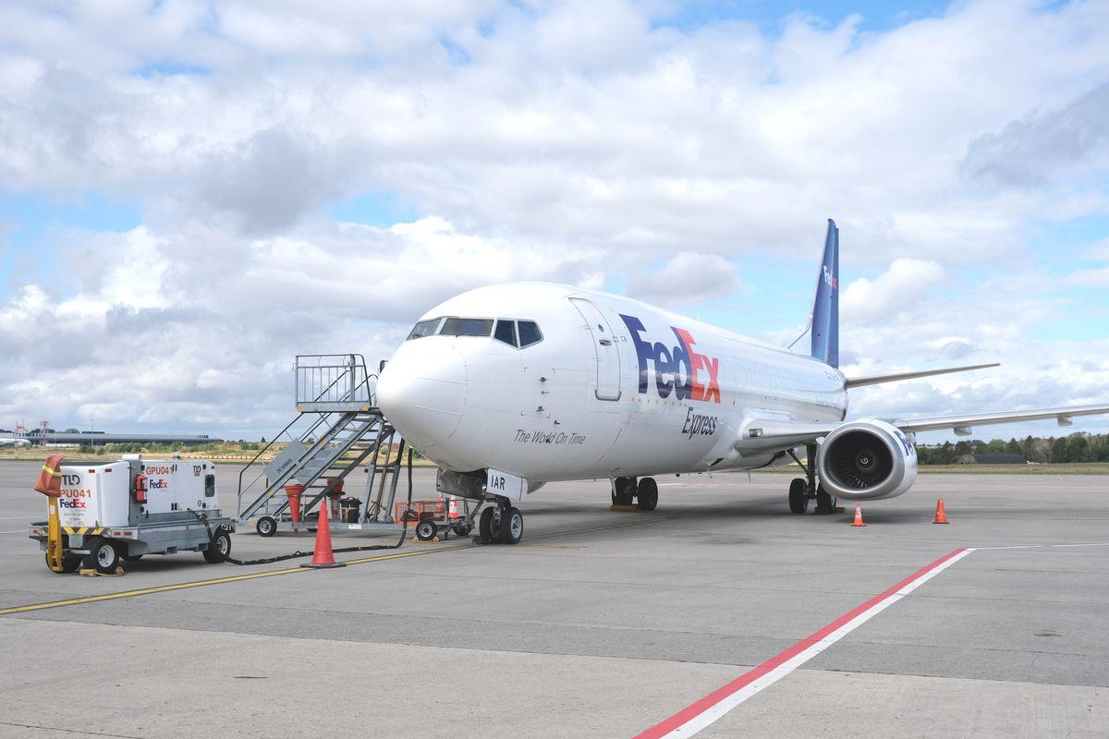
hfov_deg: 50.7
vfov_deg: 35.1
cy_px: 370
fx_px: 1171
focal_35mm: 38
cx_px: 554
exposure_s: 1/1400
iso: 200
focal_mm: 25.4
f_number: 4.5
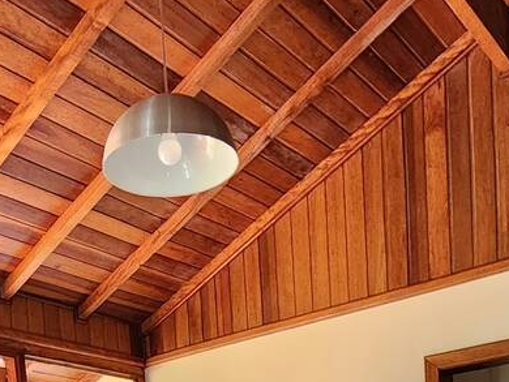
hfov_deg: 39.4
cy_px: 623
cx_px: 192
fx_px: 706
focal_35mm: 48
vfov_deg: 22.6
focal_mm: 2.2
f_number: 2.2
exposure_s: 1/60
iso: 250
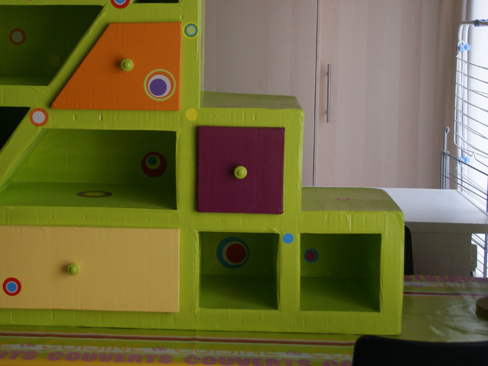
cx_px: 159
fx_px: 973
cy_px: 109
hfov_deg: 28.0
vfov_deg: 21.2
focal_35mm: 69
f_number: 4
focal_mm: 30
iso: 250
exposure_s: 1/125
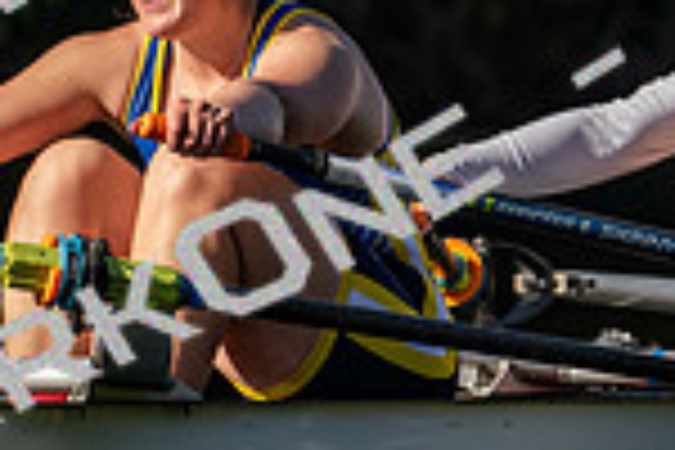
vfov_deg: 0.9
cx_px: 369
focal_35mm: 1546
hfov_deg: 1.3
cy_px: 92
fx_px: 28985
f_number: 4.5
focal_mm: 400
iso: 560
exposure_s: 1/2500
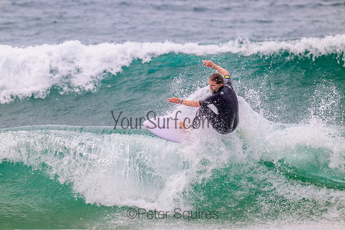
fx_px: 7668
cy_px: 115
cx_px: 172
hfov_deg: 2.6
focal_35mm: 800
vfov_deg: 1.7
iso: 1100
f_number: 11
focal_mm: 800
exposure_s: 1/2000
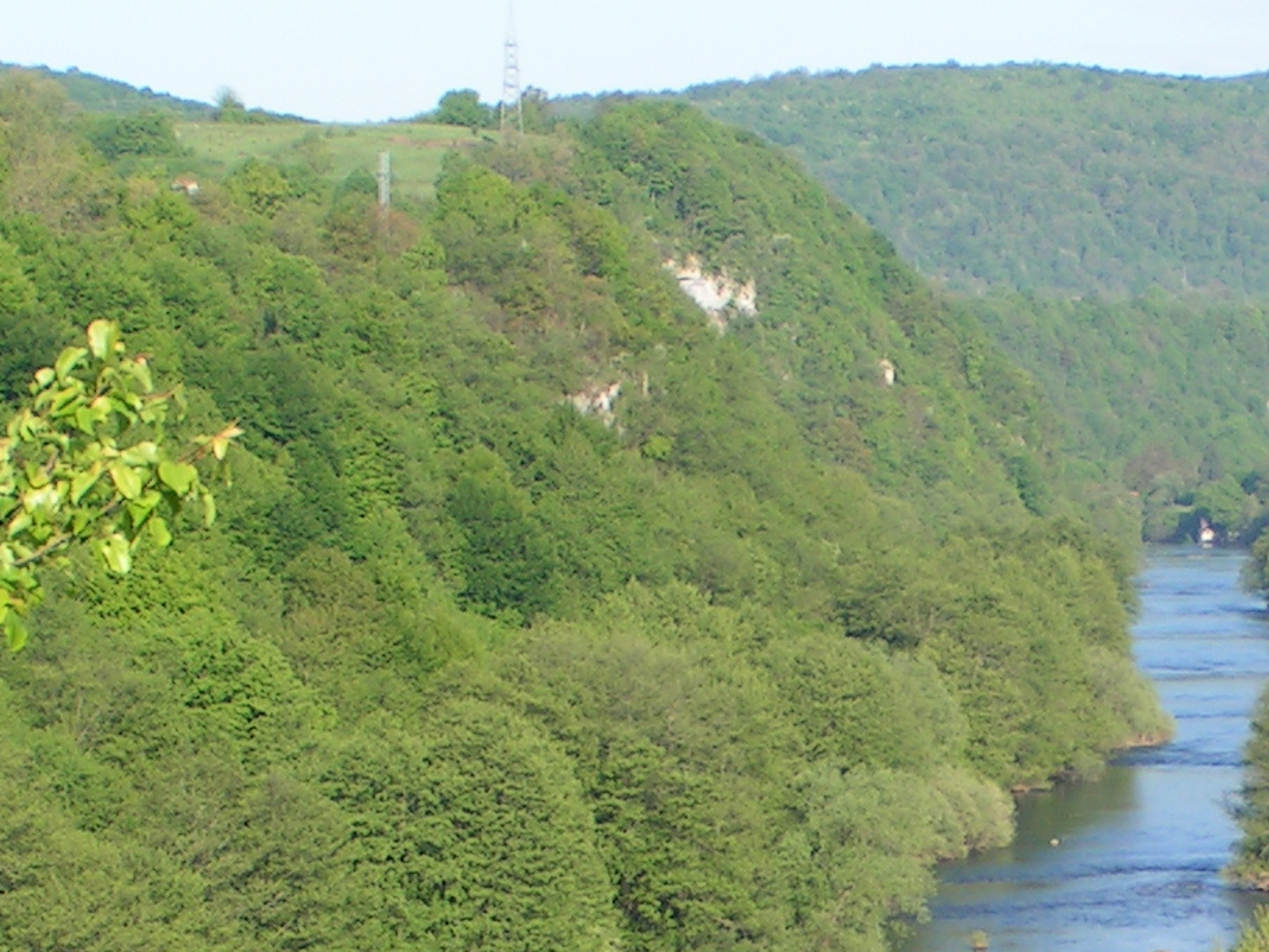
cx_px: 1240
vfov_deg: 9.7
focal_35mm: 153
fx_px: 5610
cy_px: 788
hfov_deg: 12.8
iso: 50
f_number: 5
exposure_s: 1/250
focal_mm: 10.5
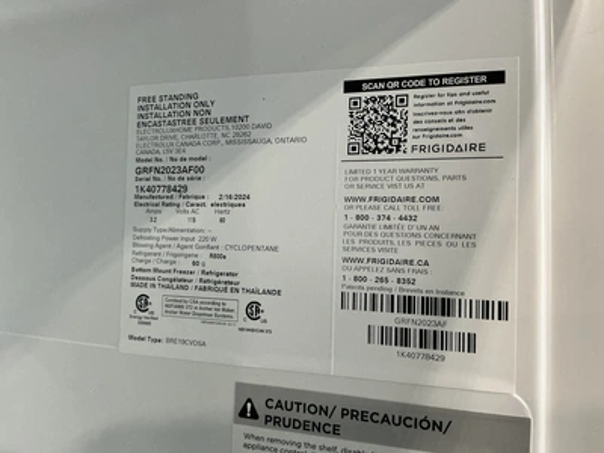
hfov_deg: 63.4
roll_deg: +0.3
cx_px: 302
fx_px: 489
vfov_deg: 49.7
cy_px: 226
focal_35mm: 28
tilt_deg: +4.0
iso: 200
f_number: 1.8
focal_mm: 3
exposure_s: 1/60
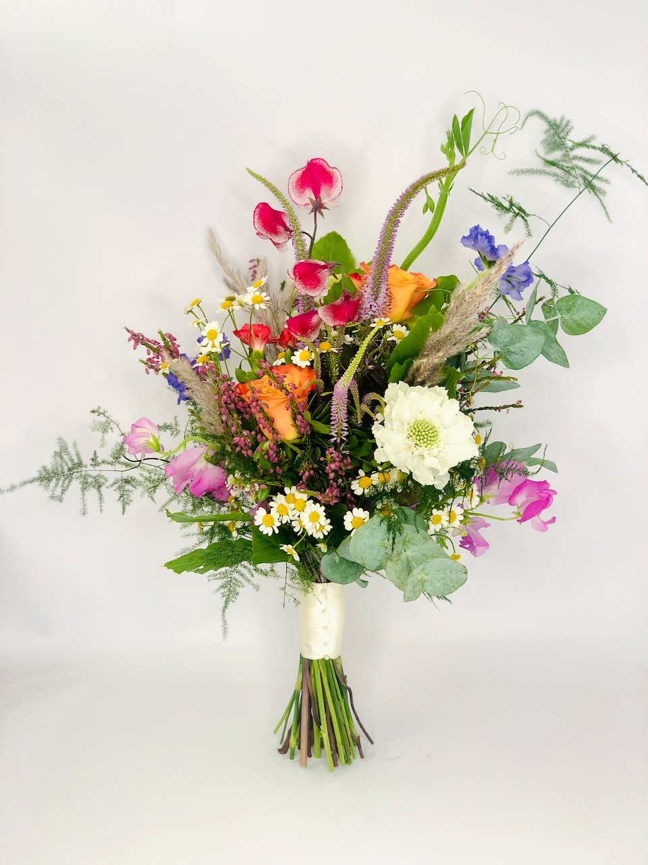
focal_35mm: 52
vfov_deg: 36.8
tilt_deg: -18.1
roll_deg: +0.4
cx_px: 324
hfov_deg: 28.0
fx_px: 1298
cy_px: 432
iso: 20
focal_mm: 6
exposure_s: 1/50
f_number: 2.4
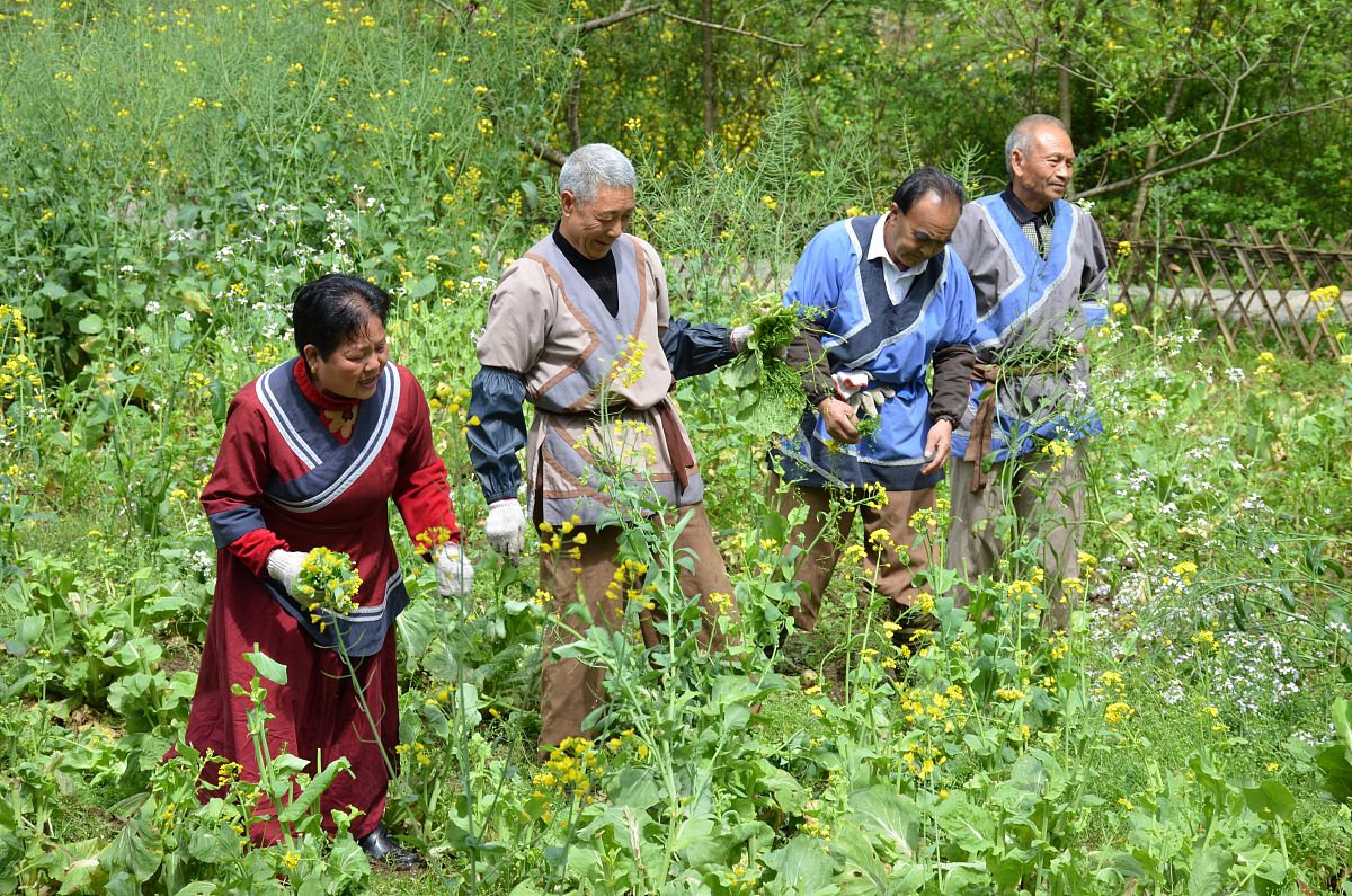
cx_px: 676
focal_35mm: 93
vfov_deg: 14.6
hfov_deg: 22.0
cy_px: 448
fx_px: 3486
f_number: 8
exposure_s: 1/250
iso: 160
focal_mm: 62
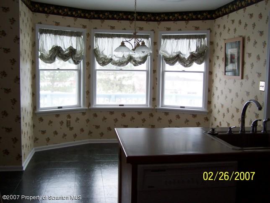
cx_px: 135
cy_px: 102
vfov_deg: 37.7
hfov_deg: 49.0
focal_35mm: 38
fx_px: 296
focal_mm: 6.3
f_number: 2.8
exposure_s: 1/180
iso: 140
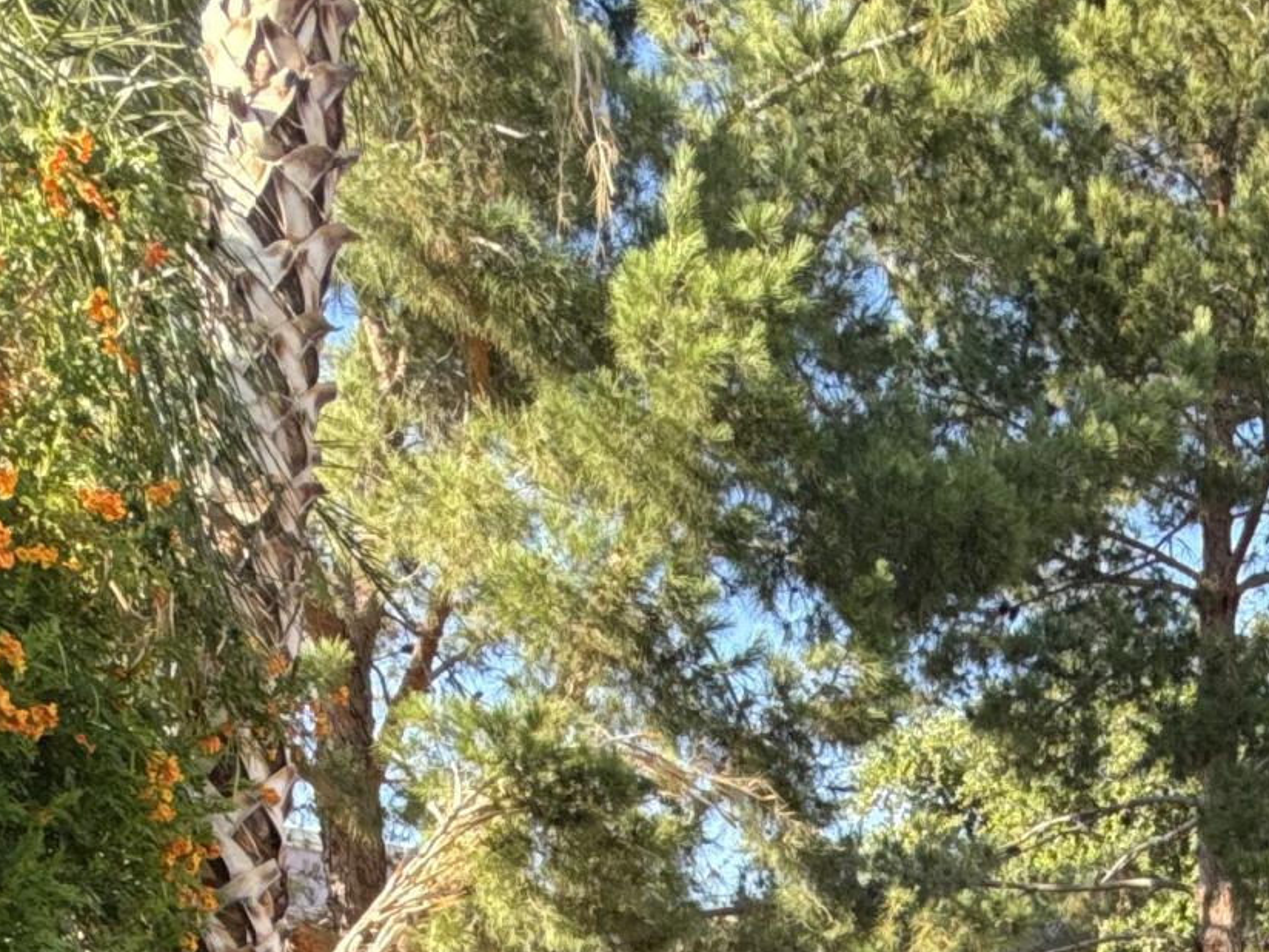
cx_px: 1075
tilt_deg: -11.7
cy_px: 1605
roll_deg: -4.3
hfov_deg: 35.8
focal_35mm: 51
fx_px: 1870
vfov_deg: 21.4
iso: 64
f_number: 2.2
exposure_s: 1/194
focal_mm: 2.22
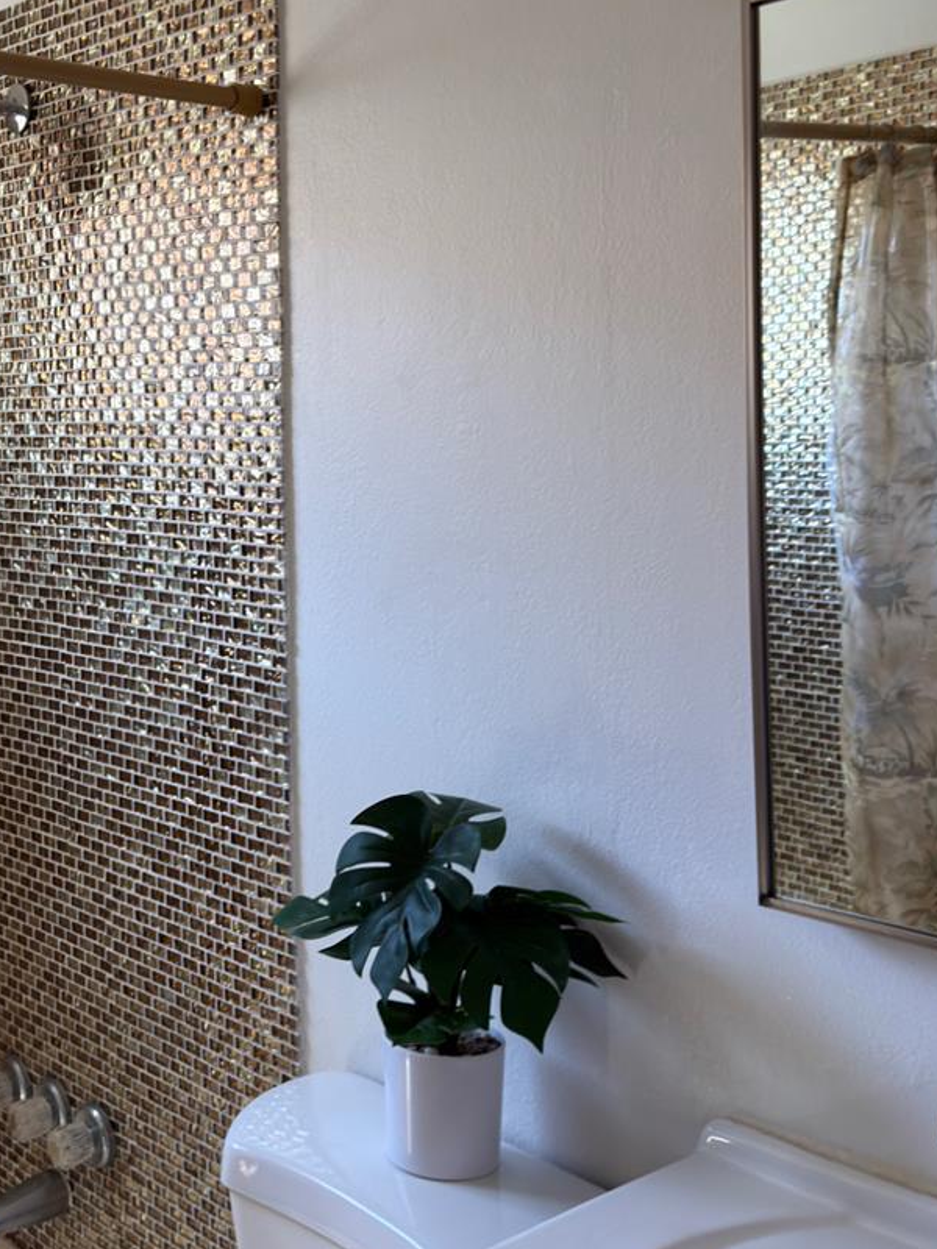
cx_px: 210
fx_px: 1624
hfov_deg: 31.5
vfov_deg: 41.9
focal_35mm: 45
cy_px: 509
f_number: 1.78
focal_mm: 6.76
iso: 80
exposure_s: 1/60
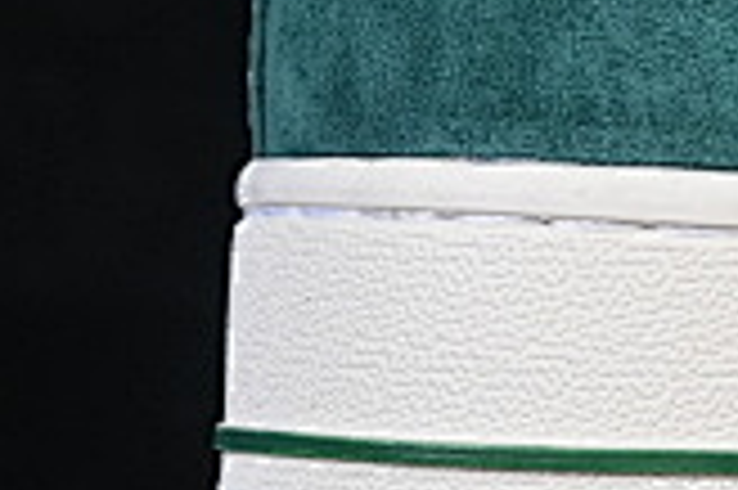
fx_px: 10117
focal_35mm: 494
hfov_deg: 4.1
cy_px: -324
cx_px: 1908
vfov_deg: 2.8
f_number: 8
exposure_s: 1/80
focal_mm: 50
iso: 160
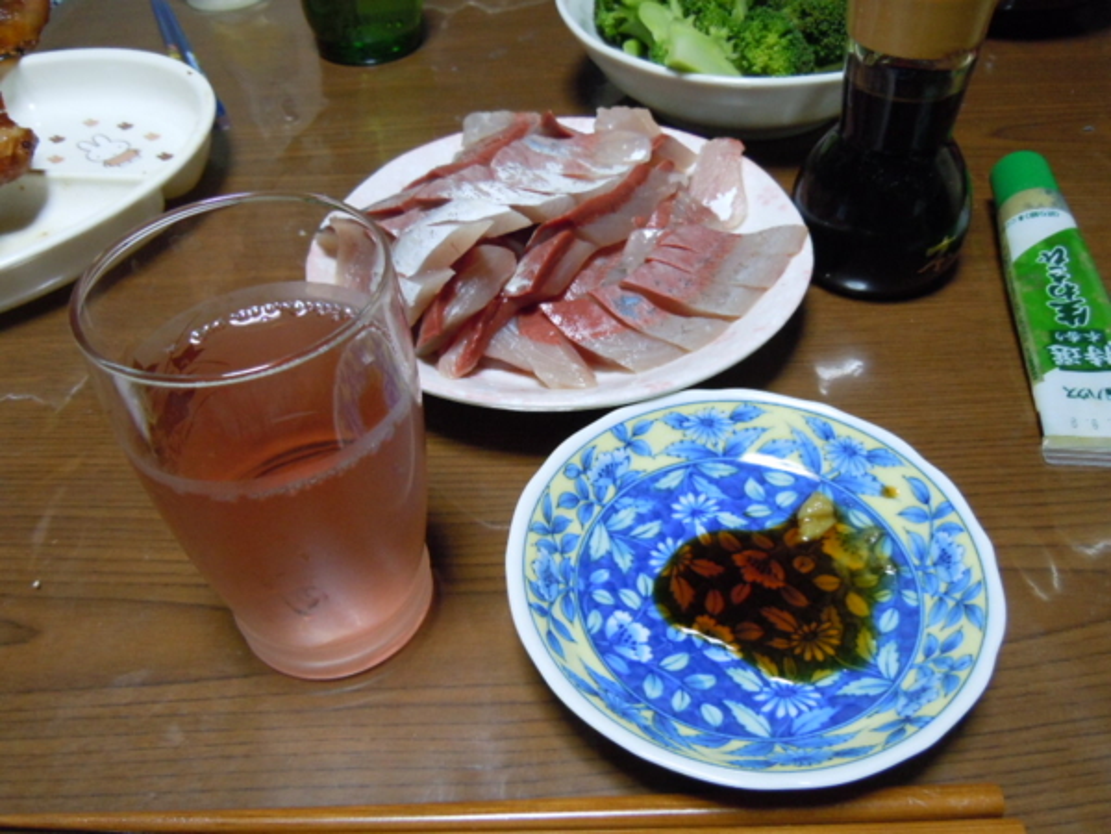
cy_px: 417
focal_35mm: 30
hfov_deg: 60.0
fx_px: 963
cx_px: 556
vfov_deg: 46.8
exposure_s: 1/25
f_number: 3.5
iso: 400
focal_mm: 5.4
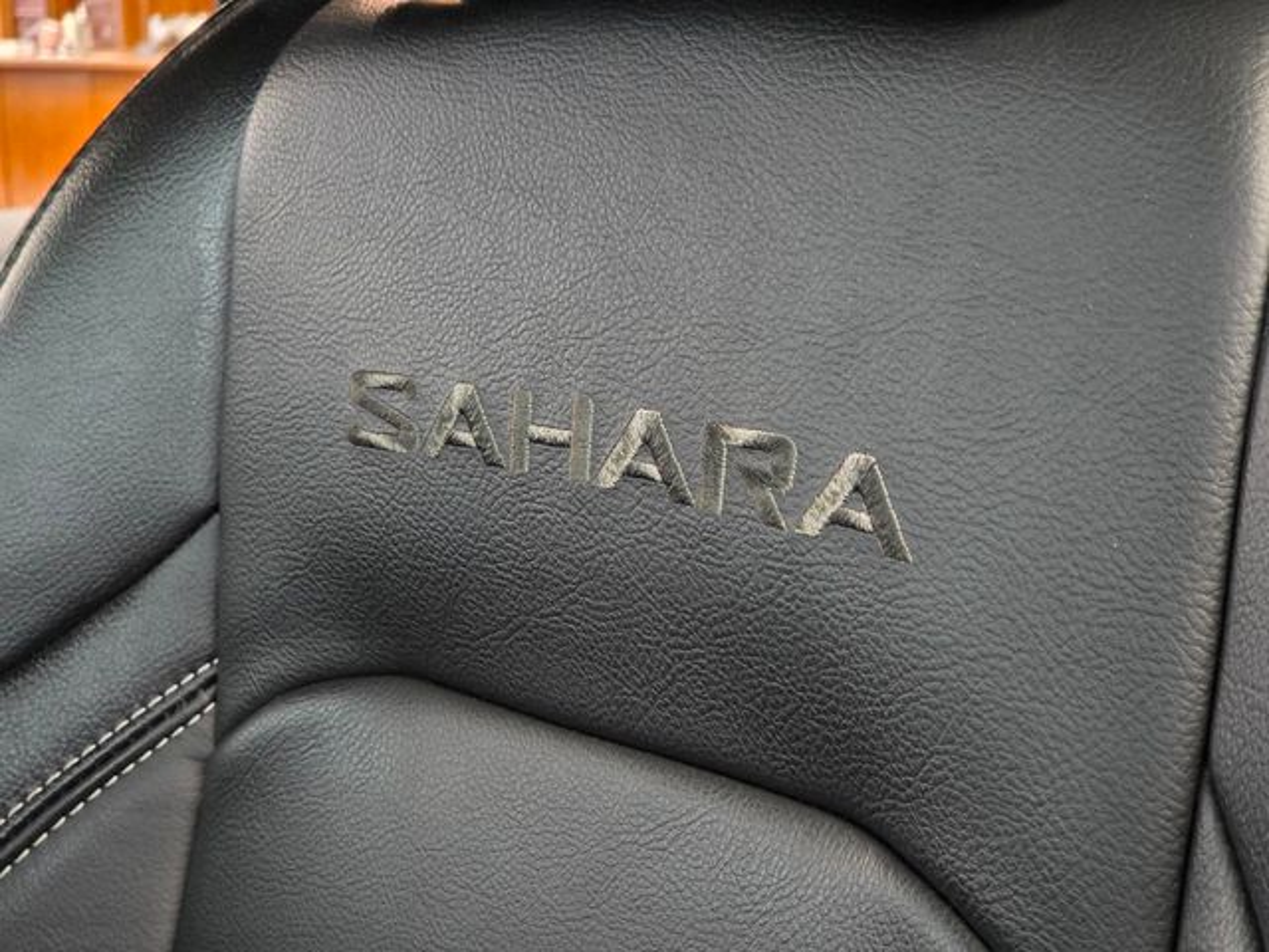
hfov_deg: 28.2
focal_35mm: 69
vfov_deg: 21.3
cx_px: 634
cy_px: 476
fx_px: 2529
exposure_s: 1/30
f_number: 2.4
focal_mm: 7
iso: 1250
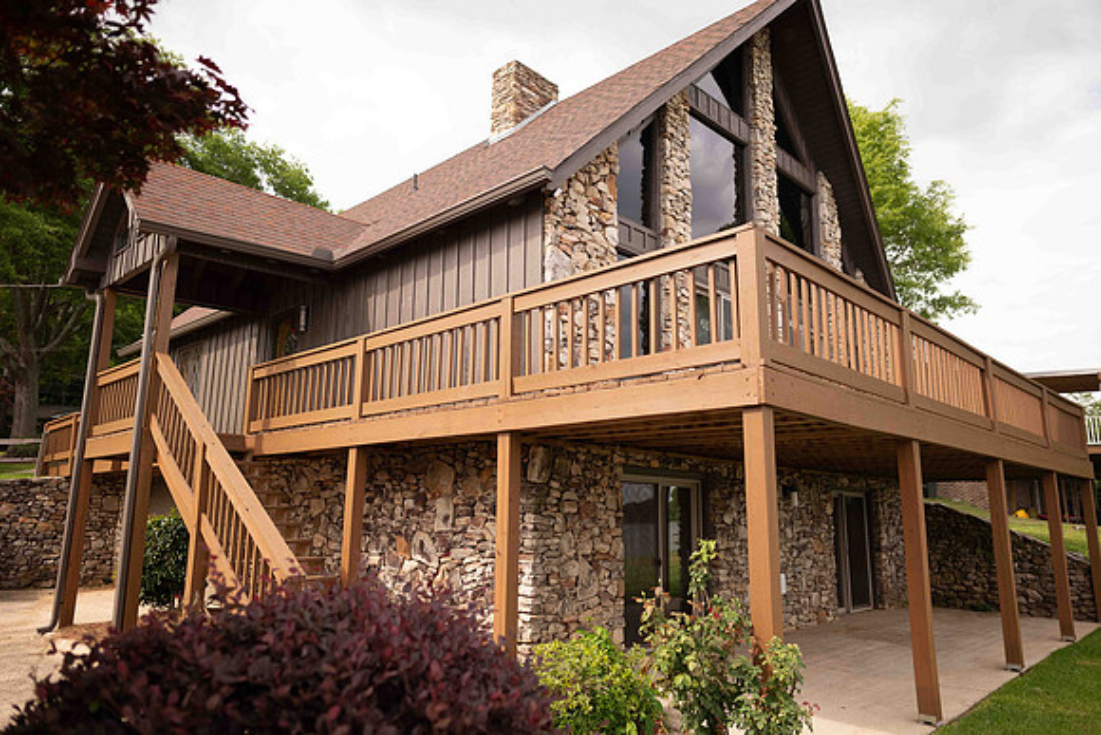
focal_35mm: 24
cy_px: 368
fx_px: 734
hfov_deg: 73.7
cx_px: 550
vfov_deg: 53.2
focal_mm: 24
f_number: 2.5
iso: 125
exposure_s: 1/1000
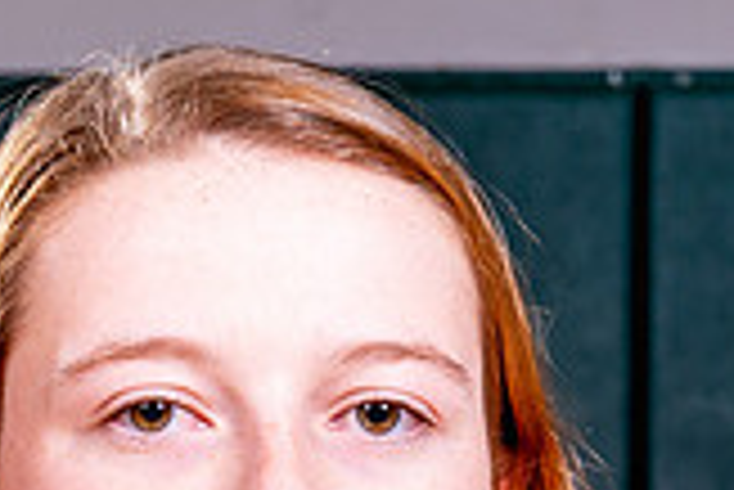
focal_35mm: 249
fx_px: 5081
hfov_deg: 8.2
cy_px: 1066
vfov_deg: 5.4
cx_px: 108
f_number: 8
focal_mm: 50
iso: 200
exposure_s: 1/60
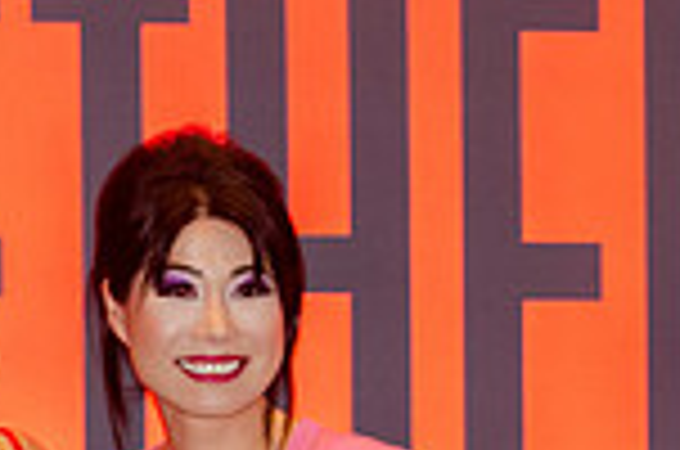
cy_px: 680
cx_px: 45
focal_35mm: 316
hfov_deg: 6.5
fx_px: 5956
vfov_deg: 4.3
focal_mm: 55
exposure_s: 1/60
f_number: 4.5
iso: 1600
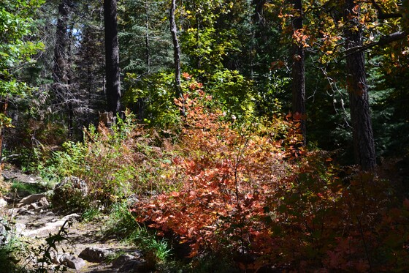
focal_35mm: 52
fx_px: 596
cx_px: 204
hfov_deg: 37.9
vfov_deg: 25.7
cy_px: 136
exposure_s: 1/200
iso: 400
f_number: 10
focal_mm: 35
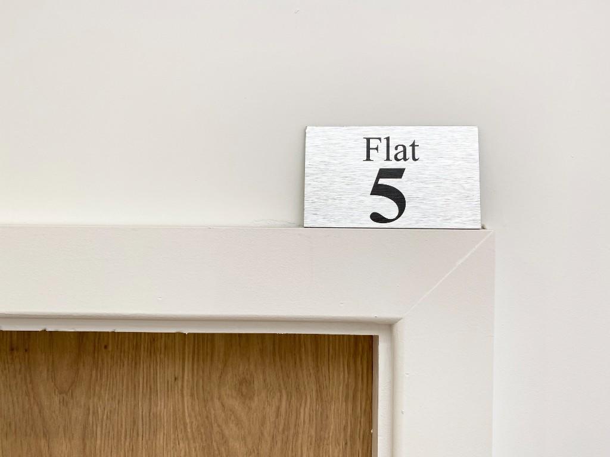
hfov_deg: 67.3
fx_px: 458
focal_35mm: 26
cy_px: 228
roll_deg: -0.9
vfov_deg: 53.1
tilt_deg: +0.0
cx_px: 305
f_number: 1.8
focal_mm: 4.25
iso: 40
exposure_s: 1/122
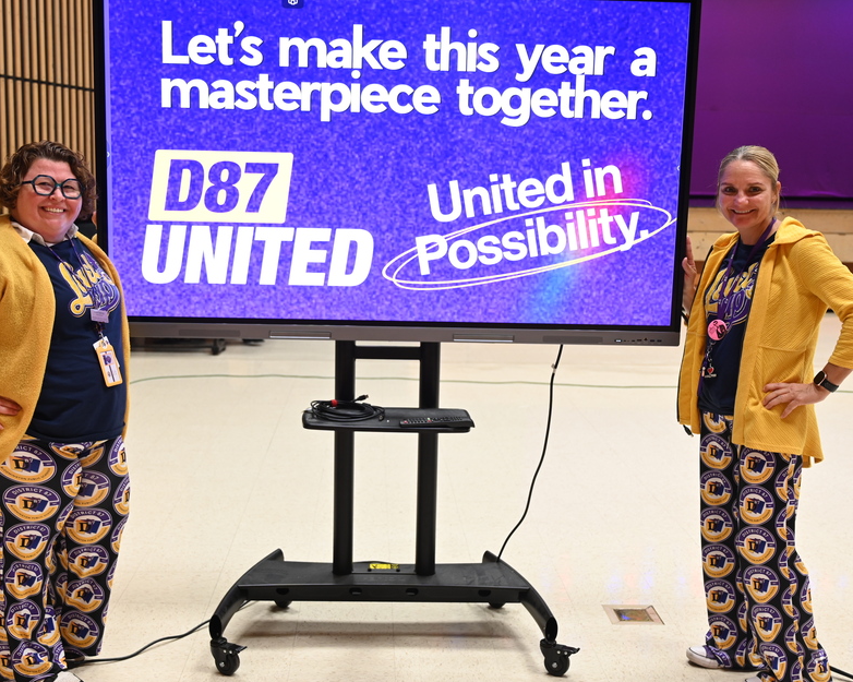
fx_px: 1085
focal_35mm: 43
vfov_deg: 34.9
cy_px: 325
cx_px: 408
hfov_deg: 42.9
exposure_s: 1/40
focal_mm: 35
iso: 800
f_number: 4
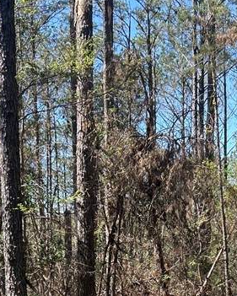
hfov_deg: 20.7
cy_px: 320
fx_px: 649
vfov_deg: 24.1
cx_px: 98
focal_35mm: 74
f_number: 1.5
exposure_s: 1/733
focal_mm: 5.7
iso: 50
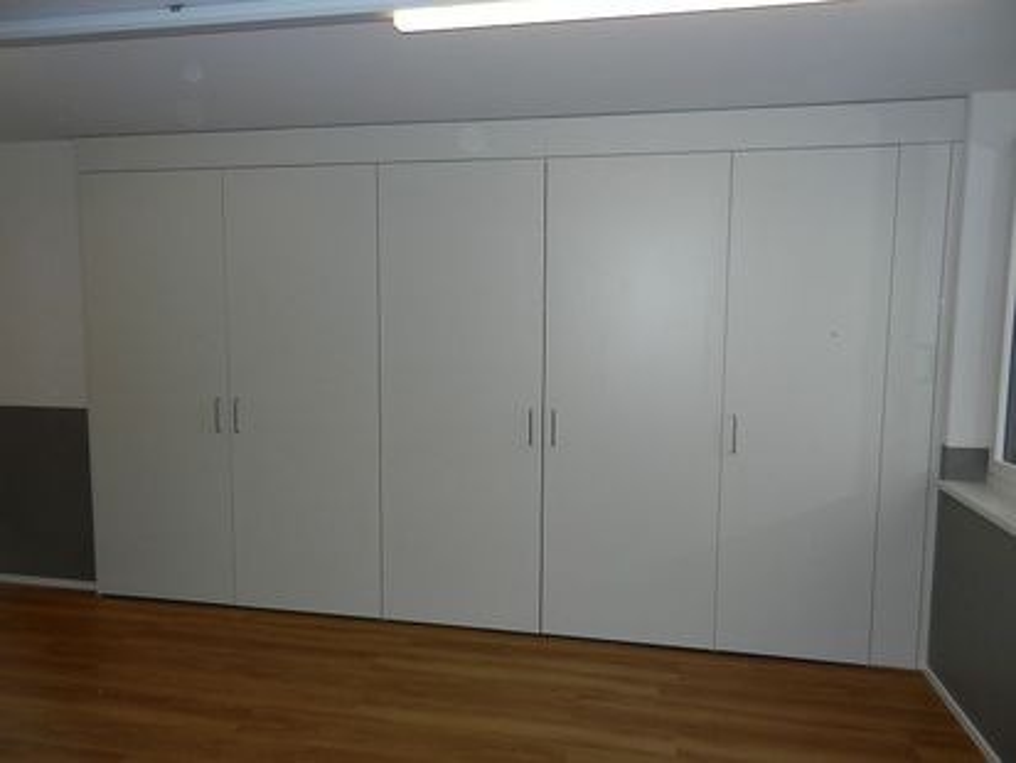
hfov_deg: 69.4
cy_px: 382
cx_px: 508
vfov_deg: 54.9
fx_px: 734
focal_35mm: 25
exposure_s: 1/400
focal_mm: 4.5
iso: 160
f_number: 3.5
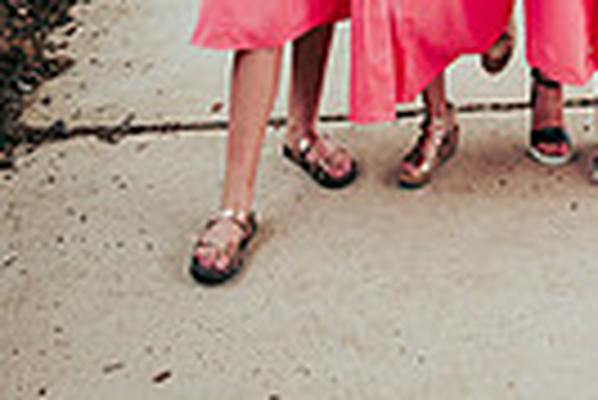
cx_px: 607
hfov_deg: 23.9
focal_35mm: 81
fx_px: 1347
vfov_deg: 13.3
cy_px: -512
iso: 400
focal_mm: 24
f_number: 2.8
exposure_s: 1/250
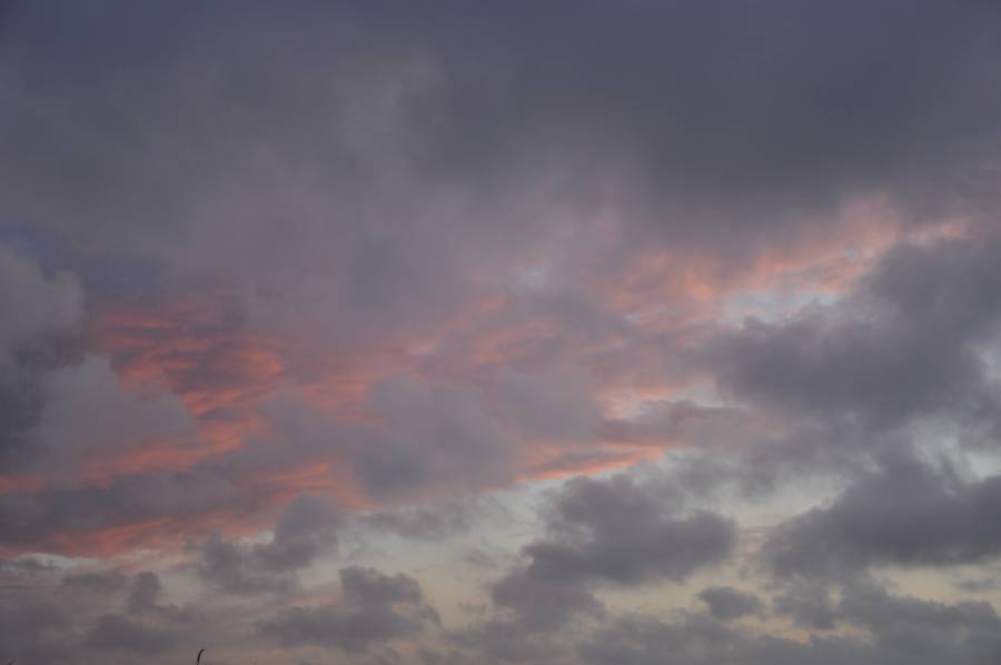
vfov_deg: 22.6
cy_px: 332
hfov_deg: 33.4
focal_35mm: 60
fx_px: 1666
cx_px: 500
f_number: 4.5
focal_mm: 40
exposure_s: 1/80
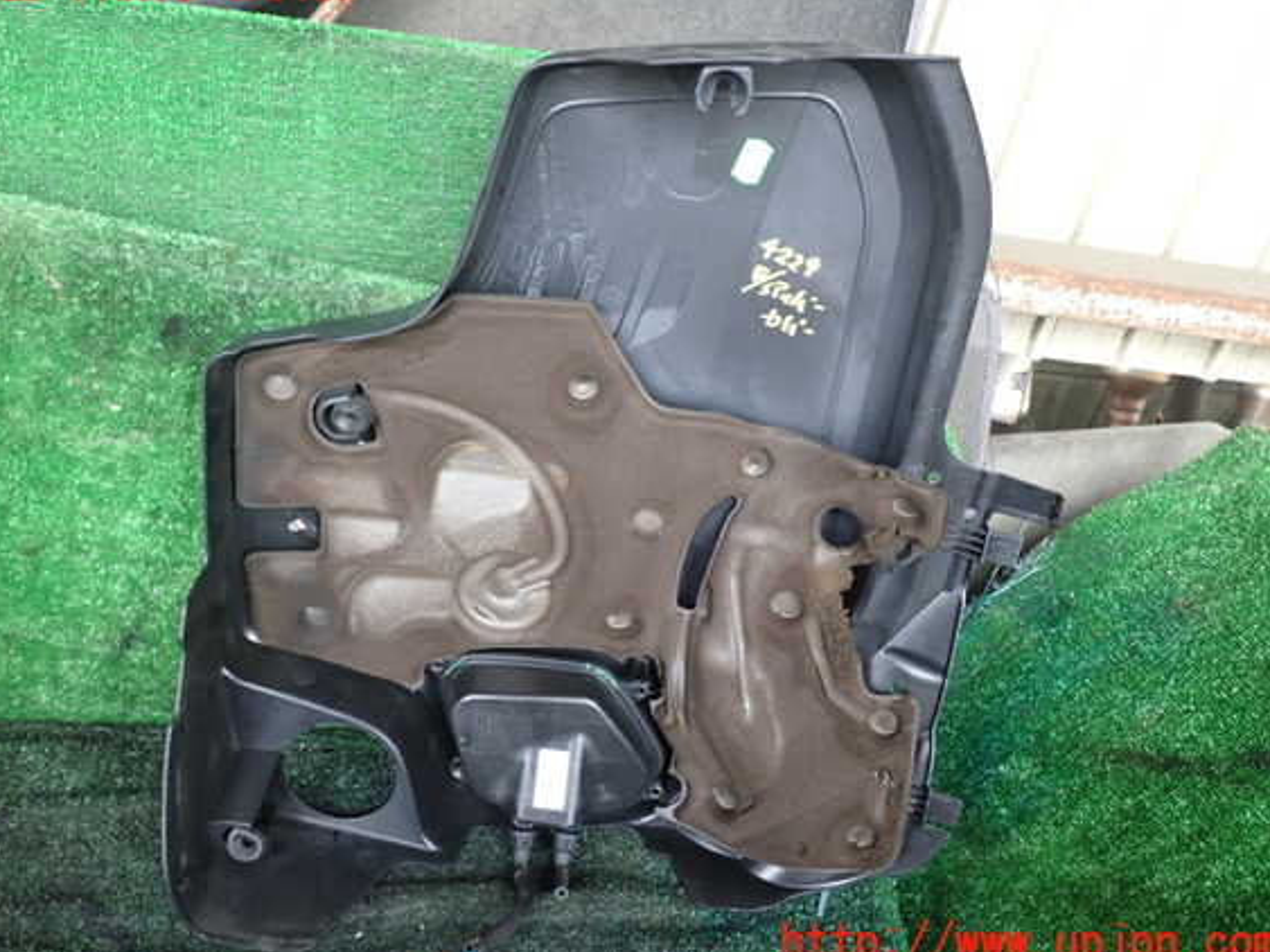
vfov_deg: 44.1
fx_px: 1174
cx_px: 614
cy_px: 465
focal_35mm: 32
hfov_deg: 56.8
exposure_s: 1/30
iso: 320
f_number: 2.3
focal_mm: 5.4
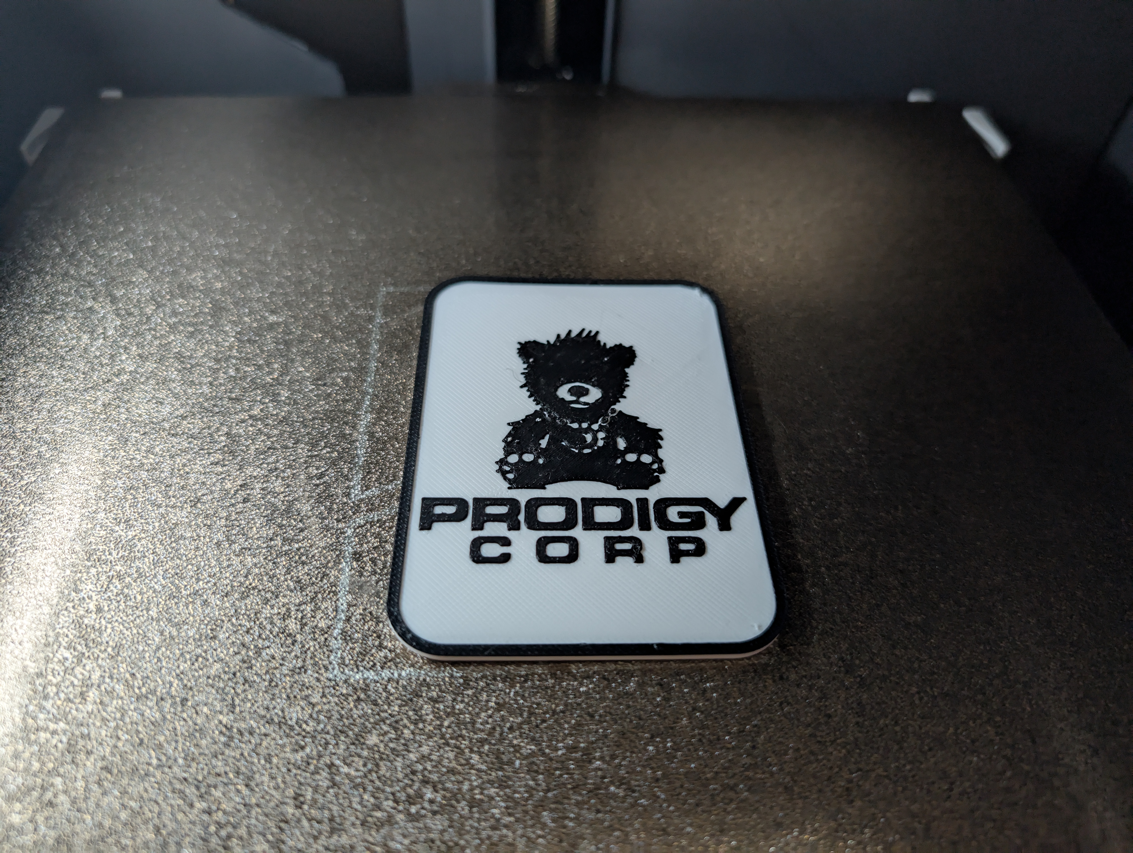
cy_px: 426
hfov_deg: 71.5
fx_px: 787
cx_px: 566
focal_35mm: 24
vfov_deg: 56.9
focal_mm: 6.9
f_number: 1.68
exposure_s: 1/41.5
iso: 612
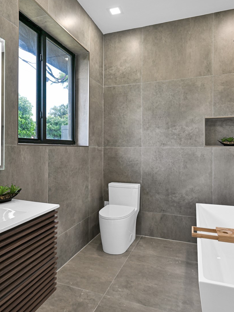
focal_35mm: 24
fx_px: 216
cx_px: 103
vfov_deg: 71.6
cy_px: 159
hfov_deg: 56.7
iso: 100
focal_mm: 16
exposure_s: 1/40
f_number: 4
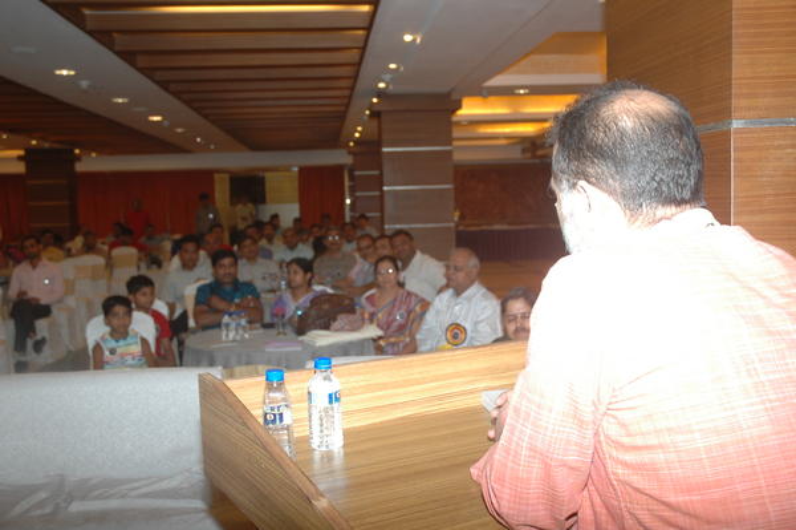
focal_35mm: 40
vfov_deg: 33.0
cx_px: 398
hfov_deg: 48.0
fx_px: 895
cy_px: 265
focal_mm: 27
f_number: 4.5
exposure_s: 1/60
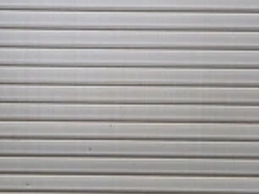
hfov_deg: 17.4
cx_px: 107
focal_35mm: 113
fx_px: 846
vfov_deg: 13.1
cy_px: 55
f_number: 1.8
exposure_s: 1/213
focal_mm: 5.4
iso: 50
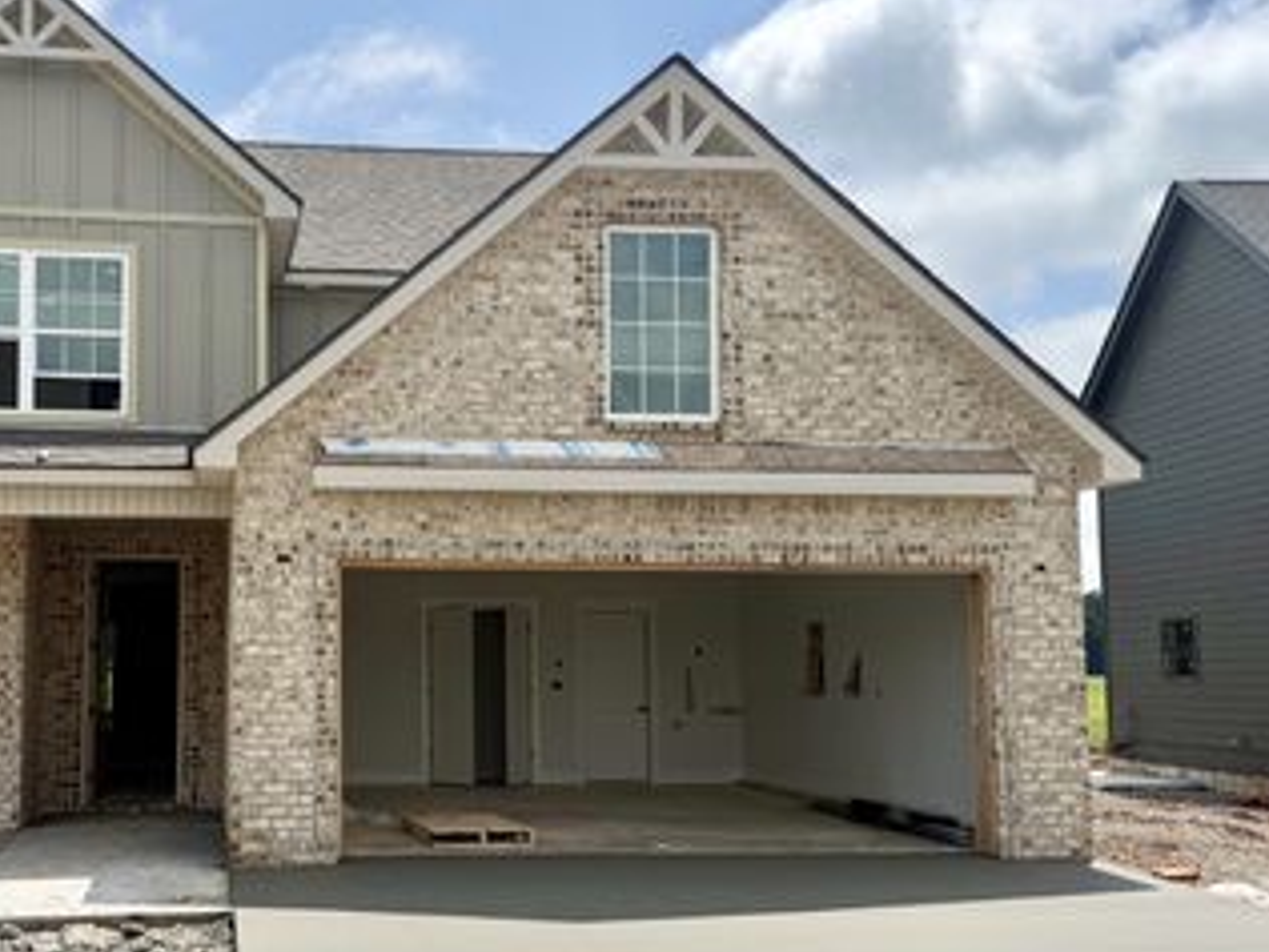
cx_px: 345
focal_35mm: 38
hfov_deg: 47.5
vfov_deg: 37.6
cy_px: 552
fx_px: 1393
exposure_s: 1/9091
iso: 80
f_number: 1.78
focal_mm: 6.76
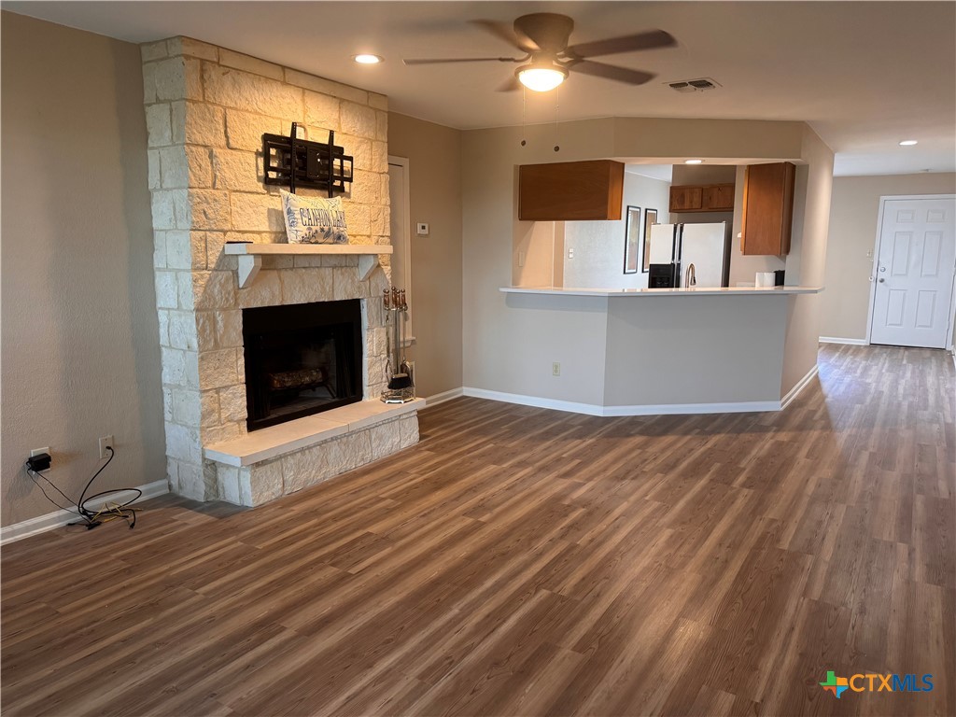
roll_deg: -0.1
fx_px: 663
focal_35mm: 24
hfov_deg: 71.6
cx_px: 478
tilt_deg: -9.6
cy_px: 358
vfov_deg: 56.8
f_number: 1.78
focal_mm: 6.76
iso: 250
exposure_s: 1/60
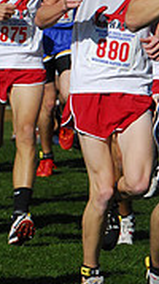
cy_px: 100
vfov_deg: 3.5
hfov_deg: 2.0
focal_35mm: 613
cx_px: 444
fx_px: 4619
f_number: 7.1
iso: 400
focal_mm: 120
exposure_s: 1/1600
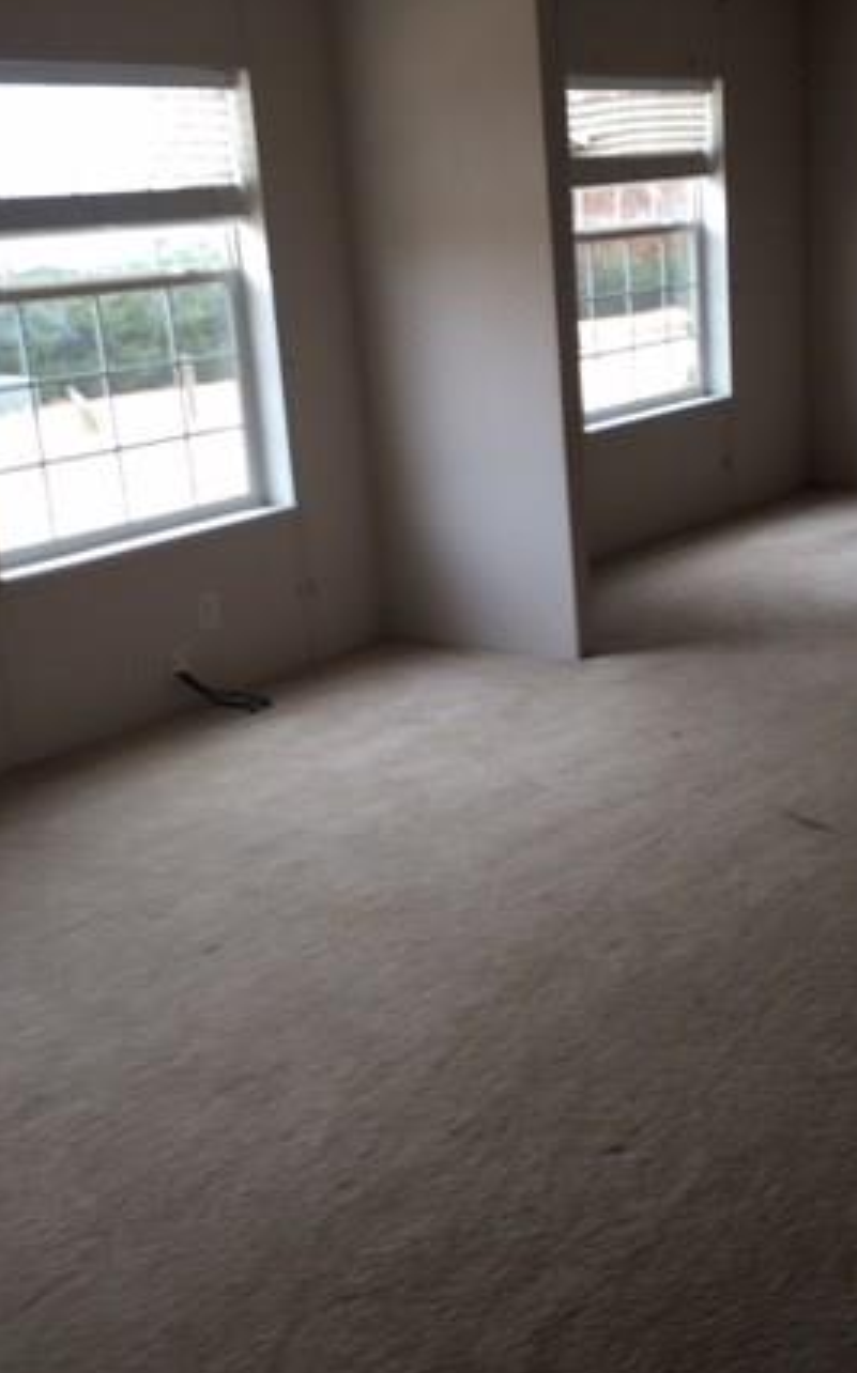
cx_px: 533
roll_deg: +5.3
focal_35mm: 46
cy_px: 706
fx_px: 1721
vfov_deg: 43.5
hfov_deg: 27.9
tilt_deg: -15.7
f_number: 2.2
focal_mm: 4.15
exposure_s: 1/40
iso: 25
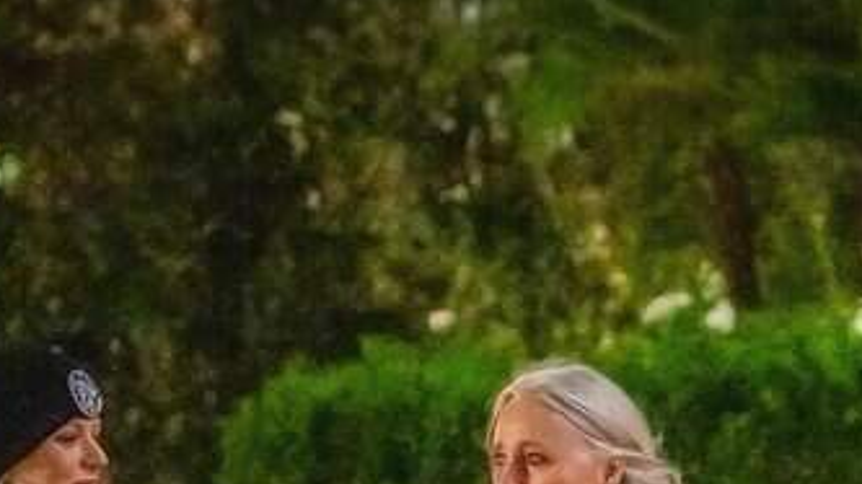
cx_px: 1227
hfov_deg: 8.0
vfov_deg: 4.5
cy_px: 971
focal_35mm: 264
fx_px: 6032
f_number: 2.8
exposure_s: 1/30
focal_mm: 70
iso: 6400
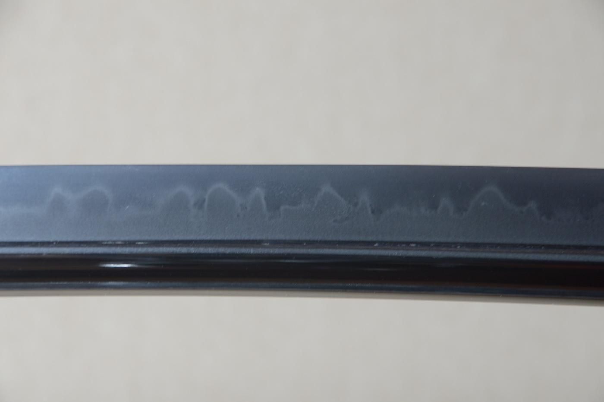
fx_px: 3395
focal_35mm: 202
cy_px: 201
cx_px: 302
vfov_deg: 6.8
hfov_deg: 10.2
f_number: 11
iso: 400
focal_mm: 135
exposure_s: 1/1.6
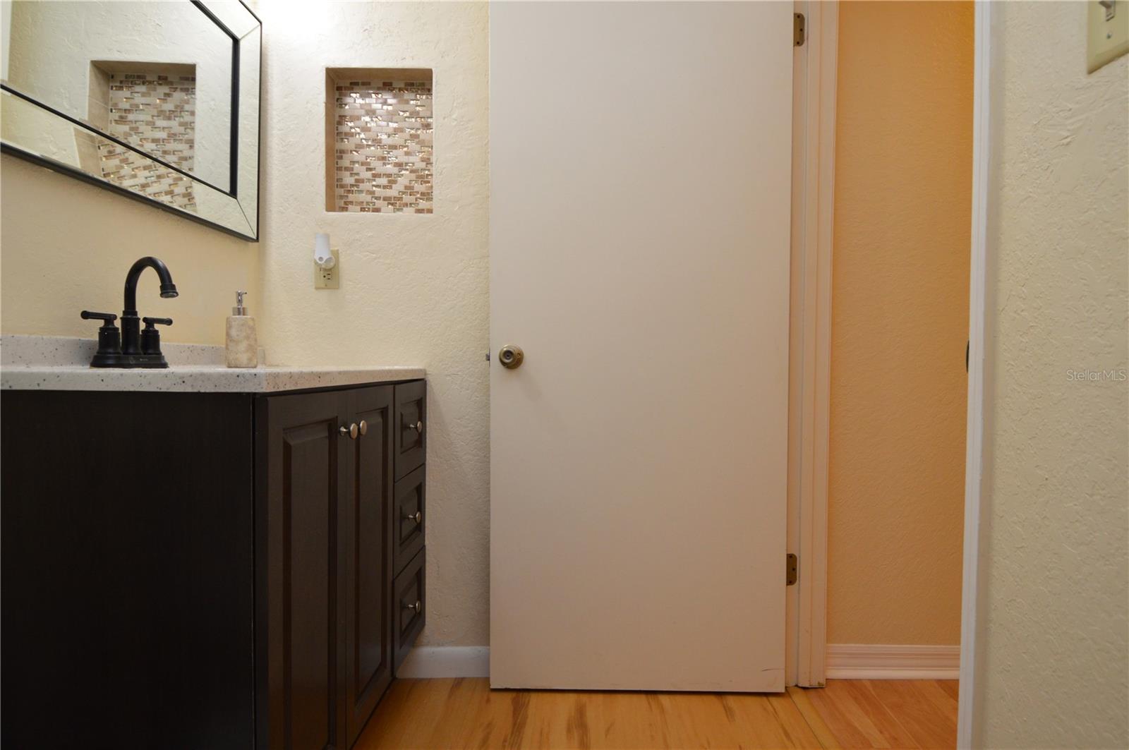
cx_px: 564
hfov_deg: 90.1
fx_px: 564
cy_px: 375
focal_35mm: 18
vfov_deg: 67.3
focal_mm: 12
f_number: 4
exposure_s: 1/60
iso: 450
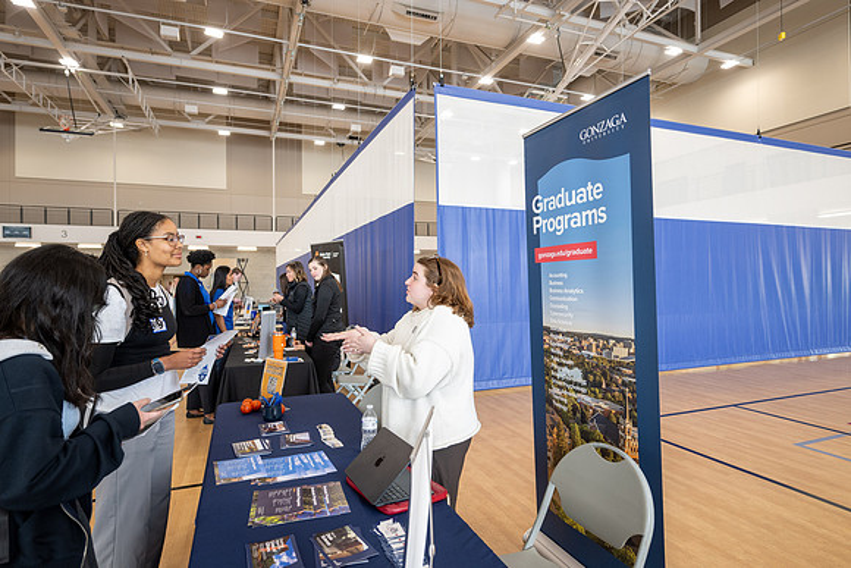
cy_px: 284
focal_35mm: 20
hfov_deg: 85.4
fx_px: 461
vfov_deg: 63.2
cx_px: 426
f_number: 4
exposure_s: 1/100
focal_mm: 19.5
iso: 800
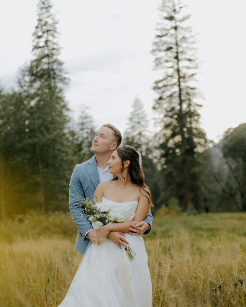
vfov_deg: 22.2
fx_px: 782
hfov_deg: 17.9
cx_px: 115
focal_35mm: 86
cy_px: 179
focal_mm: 70
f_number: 2.8
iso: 200
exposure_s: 1/250
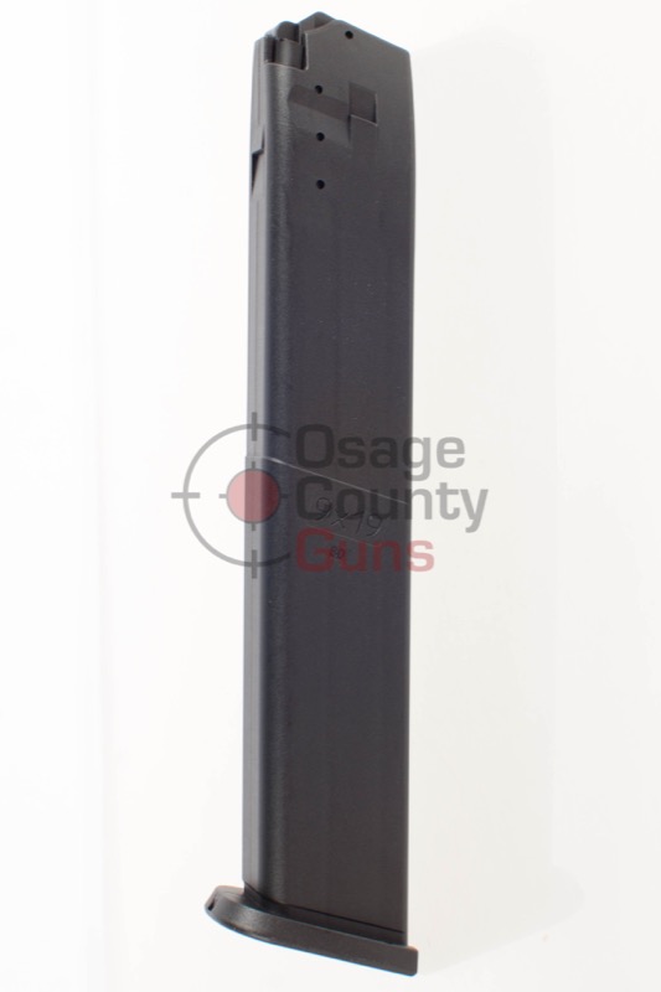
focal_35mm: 52
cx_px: 330
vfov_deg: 37.9
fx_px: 1446
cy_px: 496
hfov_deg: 25.7
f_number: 8
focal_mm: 35
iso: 200
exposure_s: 1/200
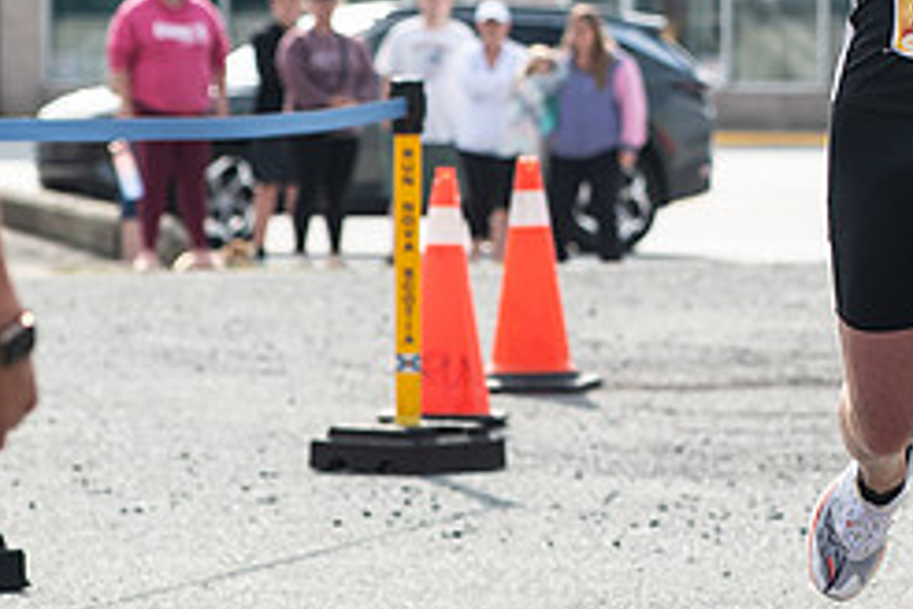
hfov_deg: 6.4
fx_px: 8140
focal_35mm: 321
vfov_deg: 4.3
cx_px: 854
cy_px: -138
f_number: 4.5
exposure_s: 1/1600
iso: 250
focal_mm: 86
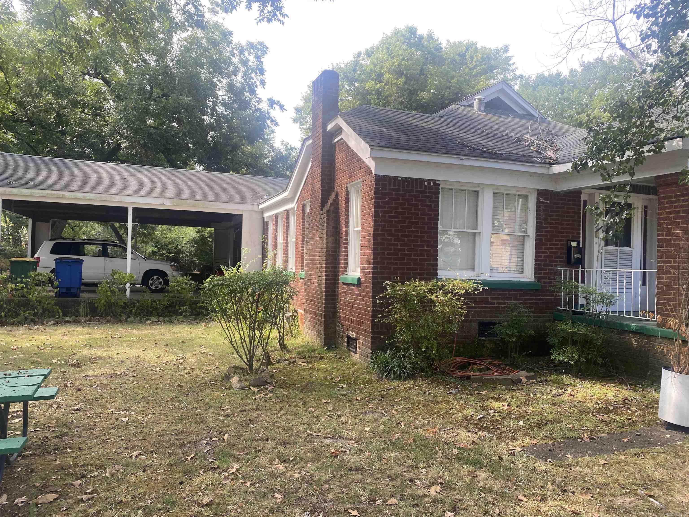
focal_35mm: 26
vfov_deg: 53.1
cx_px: 344
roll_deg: -1.3
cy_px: 258
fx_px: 518
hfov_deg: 67.3
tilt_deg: +1.5
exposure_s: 1/291
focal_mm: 4.25
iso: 32
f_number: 1.8
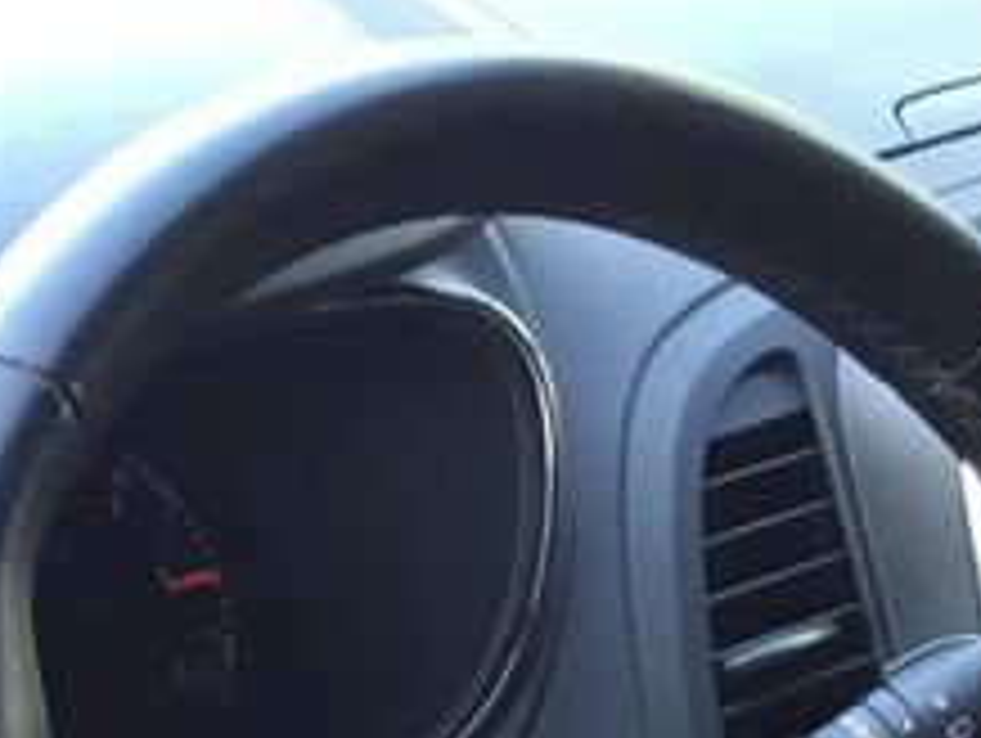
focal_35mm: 142
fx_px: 4029
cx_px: 346
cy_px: 1566
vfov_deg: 9.6
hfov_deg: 13.9
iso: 40
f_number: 2.4
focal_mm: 3.3
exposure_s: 1/33
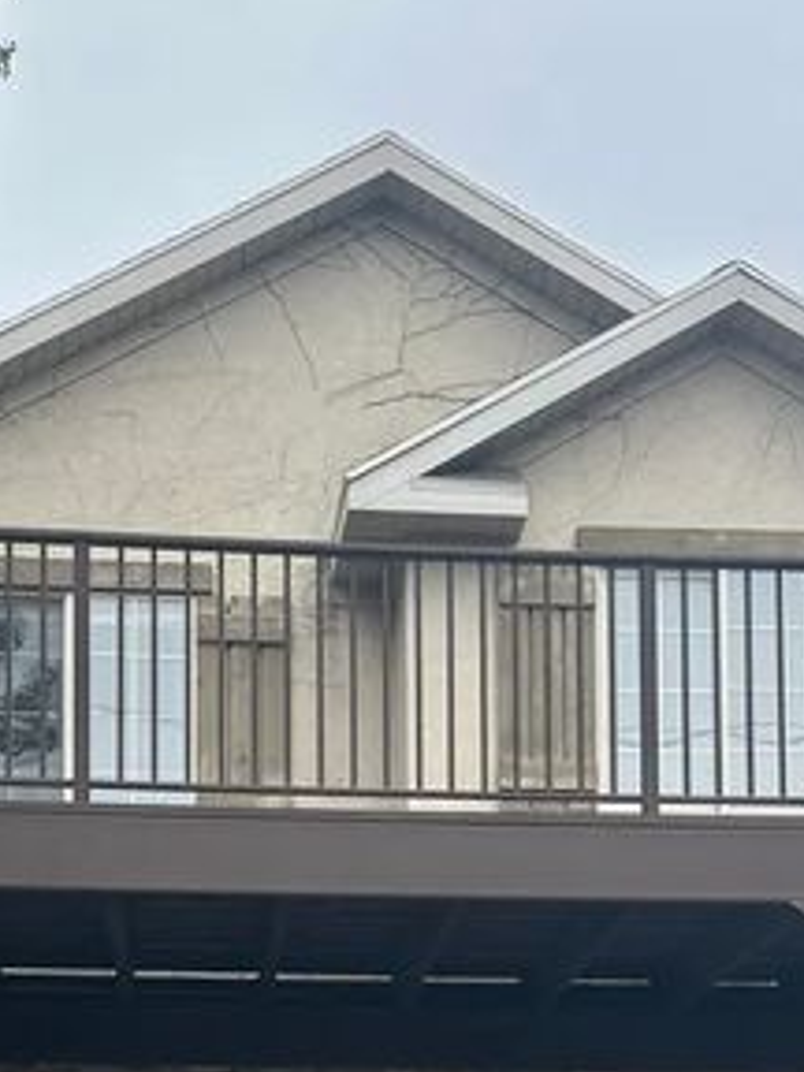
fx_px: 2199
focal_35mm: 71
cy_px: 1145
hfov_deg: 20.7
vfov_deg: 25.6
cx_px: 409
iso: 80
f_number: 1.78
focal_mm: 6.86
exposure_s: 1/1949
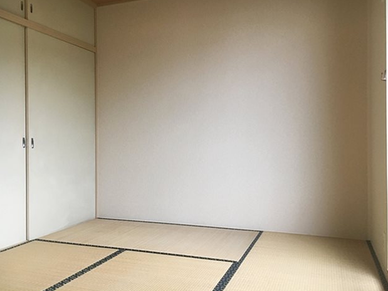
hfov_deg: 60.0
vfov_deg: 46.8
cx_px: 198
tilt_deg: +0.4
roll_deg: +0.7
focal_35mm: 30
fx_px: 336
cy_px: 144
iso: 100
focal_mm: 4.15
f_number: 2.2
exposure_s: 1/30
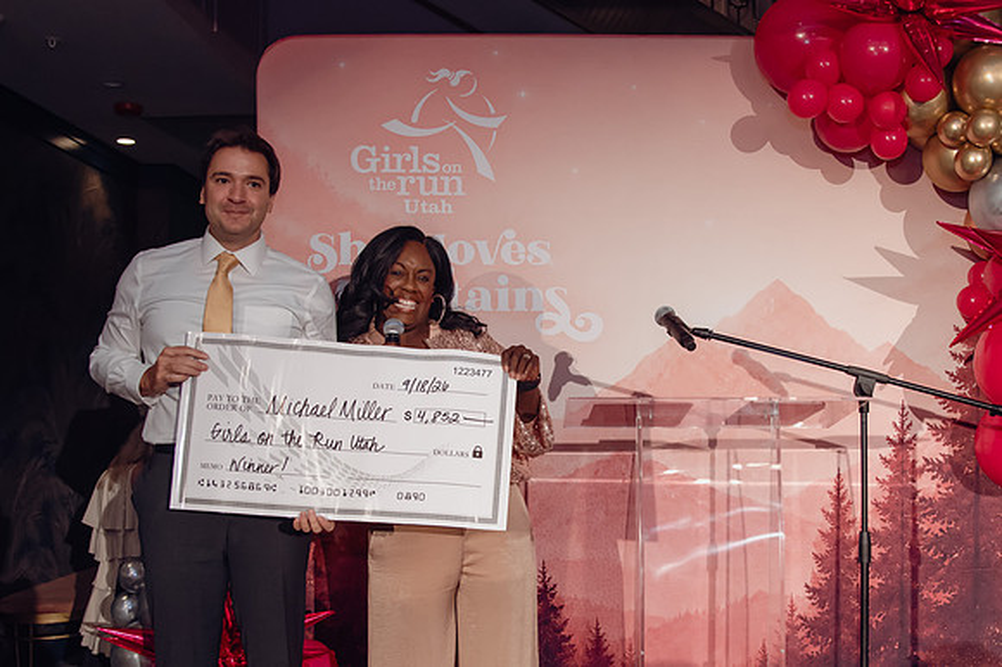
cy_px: 417
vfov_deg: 35.8
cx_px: 563
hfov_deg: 51.9
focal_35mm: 37
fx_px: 1028
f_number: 4
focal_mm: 24
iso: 3200
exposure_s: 1/250
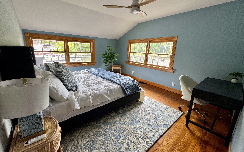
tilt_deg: -12.3
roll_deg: -2.4
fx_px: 100
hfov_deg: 101.5
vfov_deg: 74.7
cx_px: 123
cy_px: 72
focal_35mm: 15
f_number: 2.2
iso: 125
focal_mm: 2.22
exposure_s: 1/99
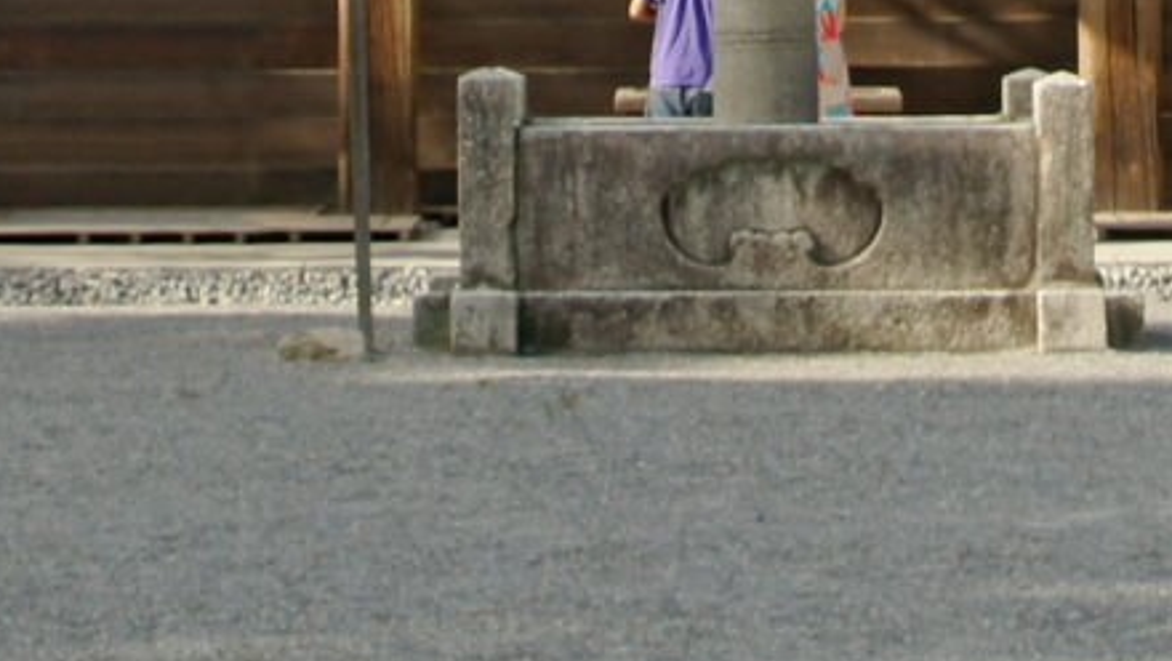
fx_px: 6531
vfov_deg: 5.6
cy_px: -1002
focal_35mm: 210
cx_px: 711
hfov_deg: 10.3
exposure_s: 1/100
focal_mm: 23
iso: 200
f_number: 5.6
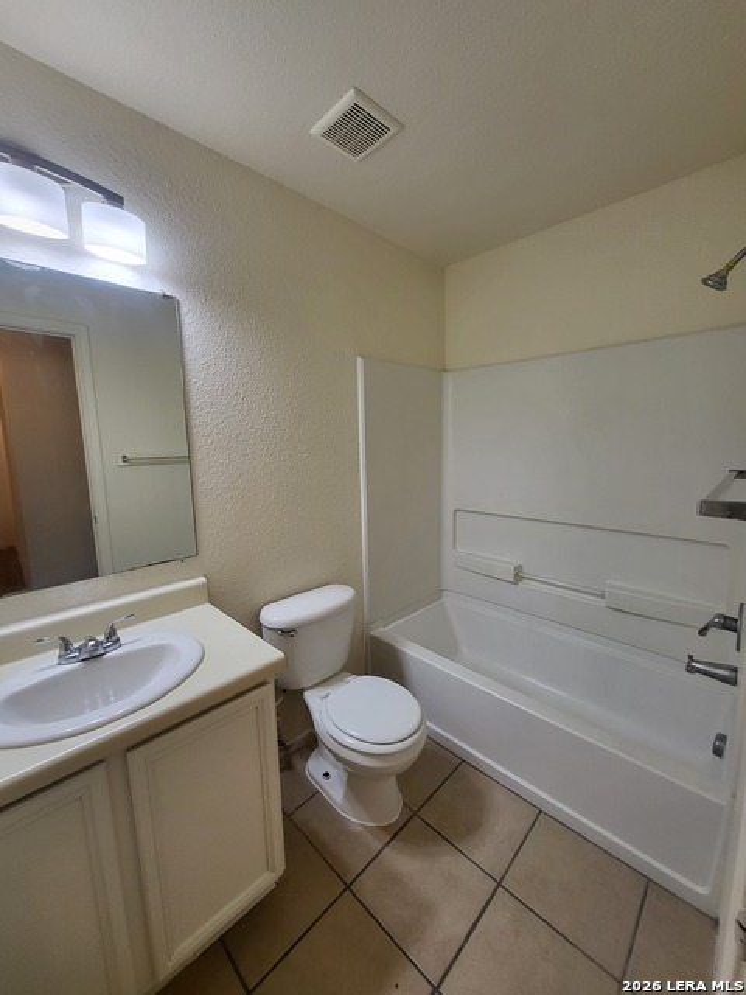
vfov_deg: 106.2
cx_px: 373
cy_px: 498
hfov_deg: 89.9
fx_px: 374
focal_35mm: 13
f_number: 2.2
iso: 80
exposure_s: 1/60
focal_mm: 1.74
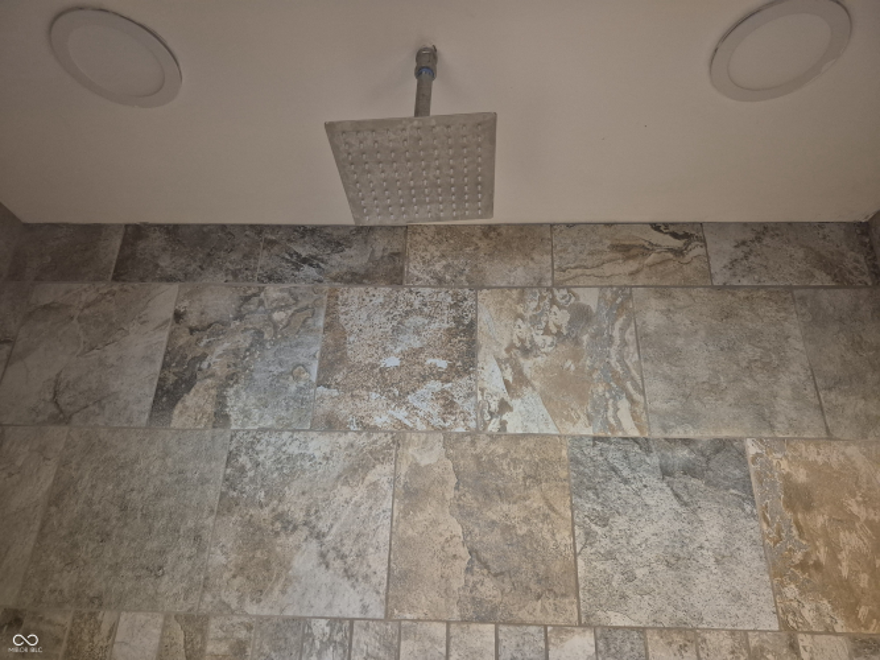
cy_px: 330
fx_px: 585
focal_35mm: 23
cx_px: 440
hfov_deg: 73.9
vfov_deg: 58.9
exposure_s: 1/60
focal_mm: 5.4
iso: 1250
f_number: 1.8
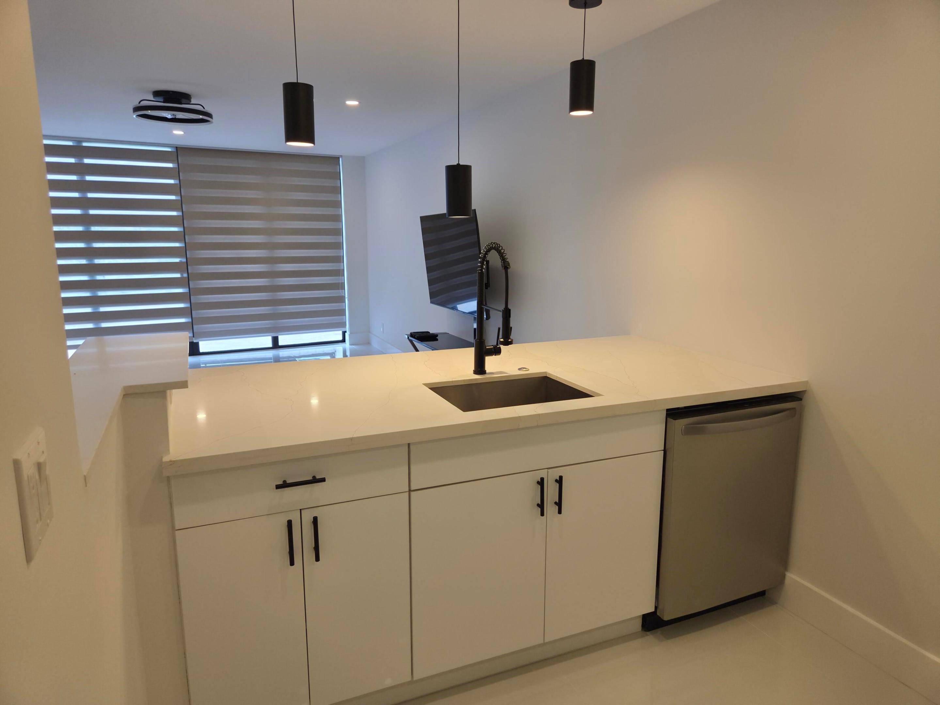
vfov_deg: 58.9
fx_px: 625
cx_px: 470
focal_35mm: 23
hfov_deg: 73.9
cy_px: 352
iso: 64
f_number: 1.8
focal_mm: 5.4
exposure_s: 1/120
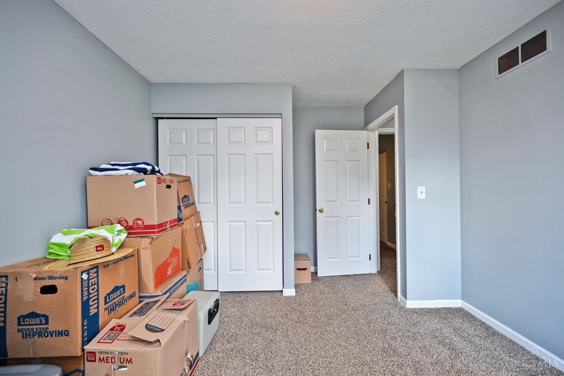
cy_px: 188
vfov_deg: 81.2
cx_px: 282
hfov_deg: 104.3
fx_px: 219
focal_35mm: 14
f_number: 4
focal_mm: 14
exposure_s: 1/60
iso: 280
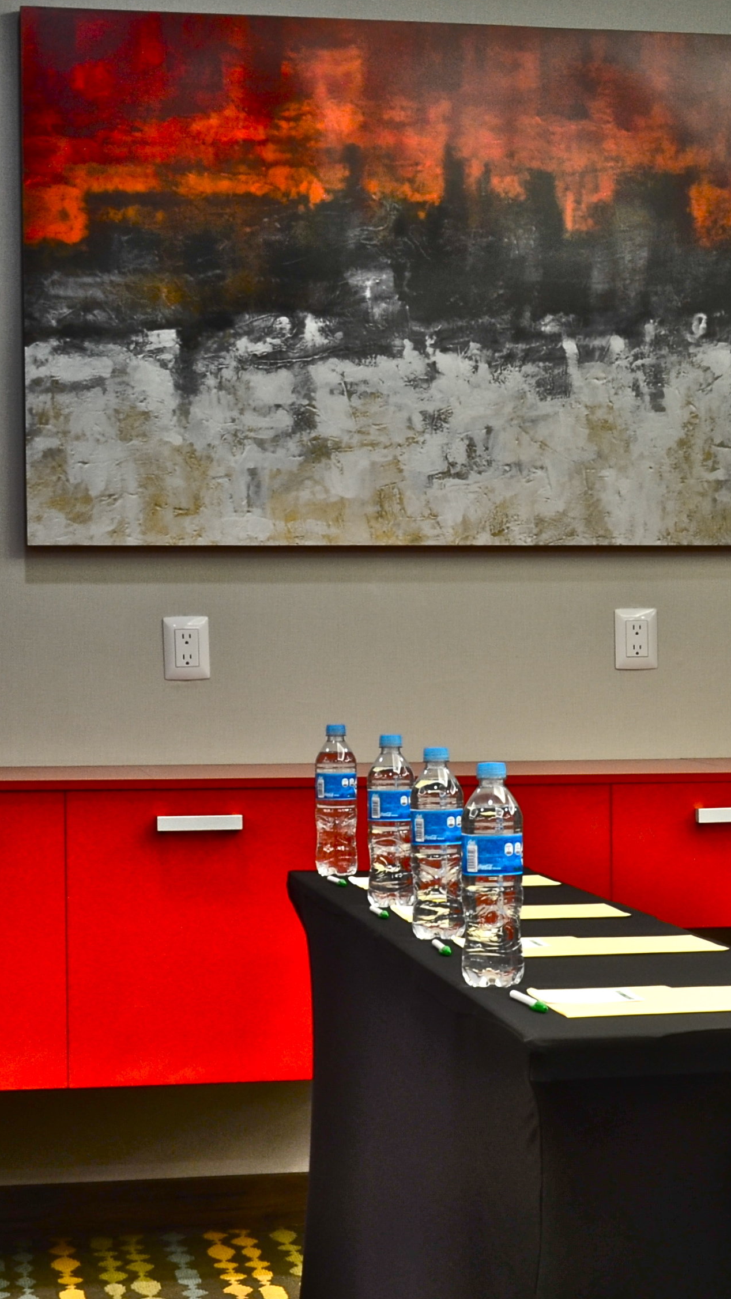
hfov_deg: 12.0
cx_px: 959
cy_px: 699
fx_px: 3382
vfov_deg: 21.8
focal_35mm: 98
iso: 200
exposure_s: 3
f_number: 13
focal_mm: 29
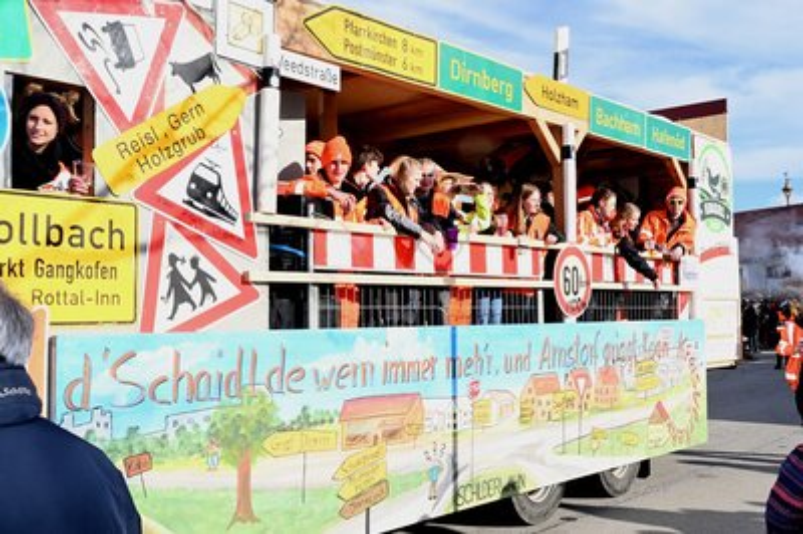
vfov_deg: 35.0
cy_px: 267
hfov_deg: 50.7
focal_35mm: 38
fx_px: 847
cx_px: 402
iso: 1000
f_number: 22
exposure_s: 1/200
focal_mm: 38
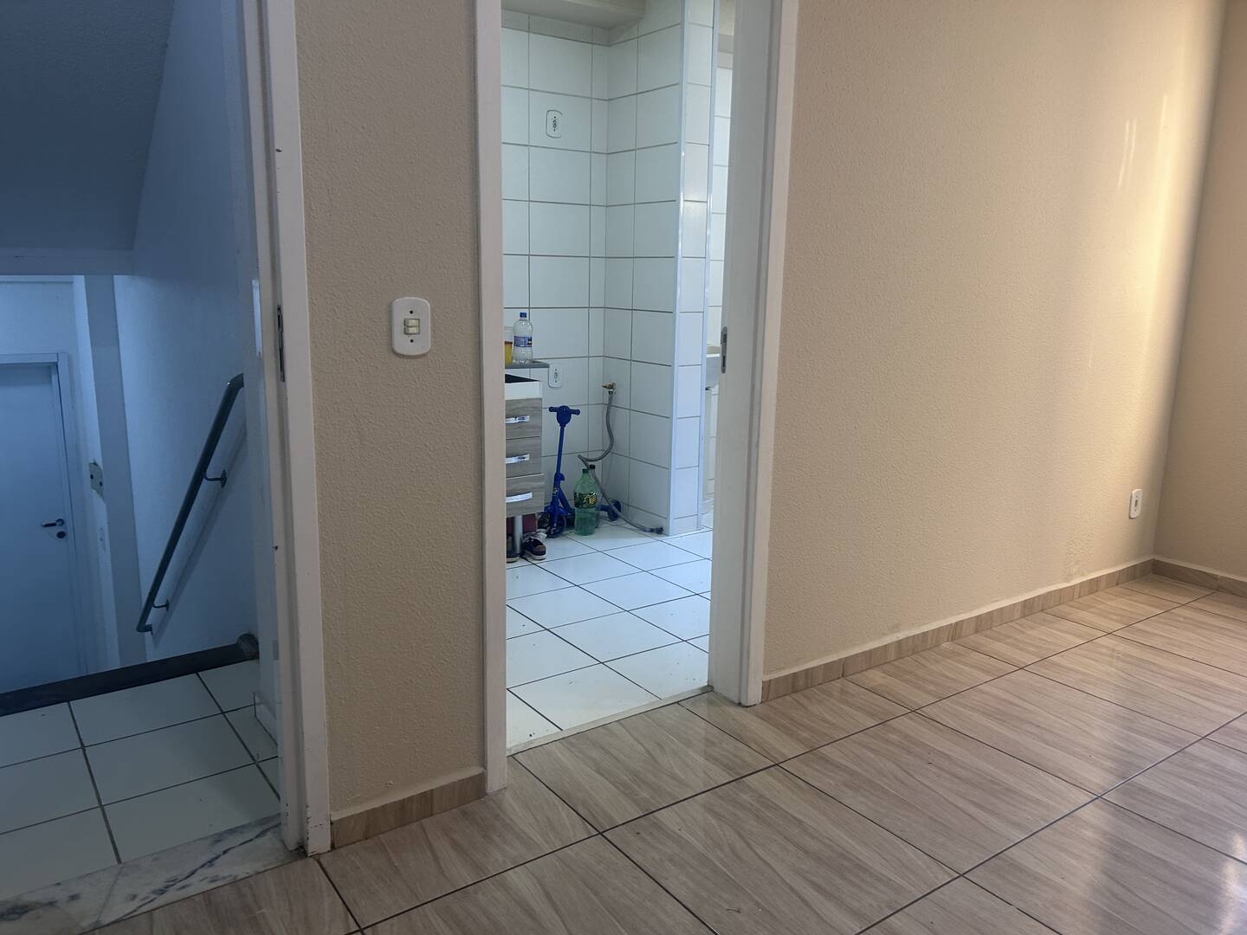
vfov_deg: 53.1
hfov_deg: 67.3
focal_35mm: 26
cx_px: 624
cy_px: 468
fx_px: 937
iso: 80
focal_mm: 5.7
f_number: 1.5
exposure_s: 1/60
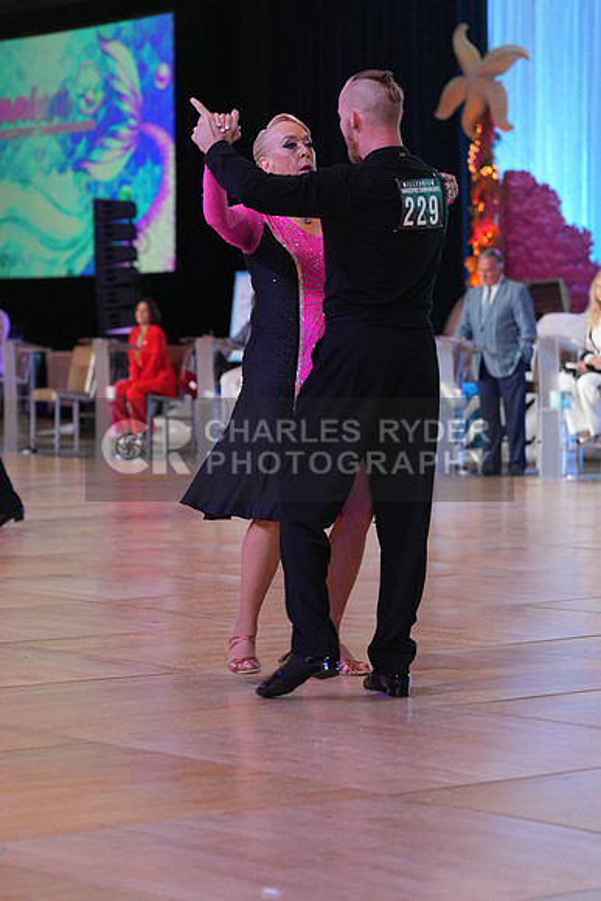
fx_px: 2853
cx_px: 300
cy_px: 450
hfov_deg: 12.0
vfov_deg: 17.9
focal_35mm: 114
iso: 2500
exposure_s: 1/400
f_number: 4
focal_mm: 114
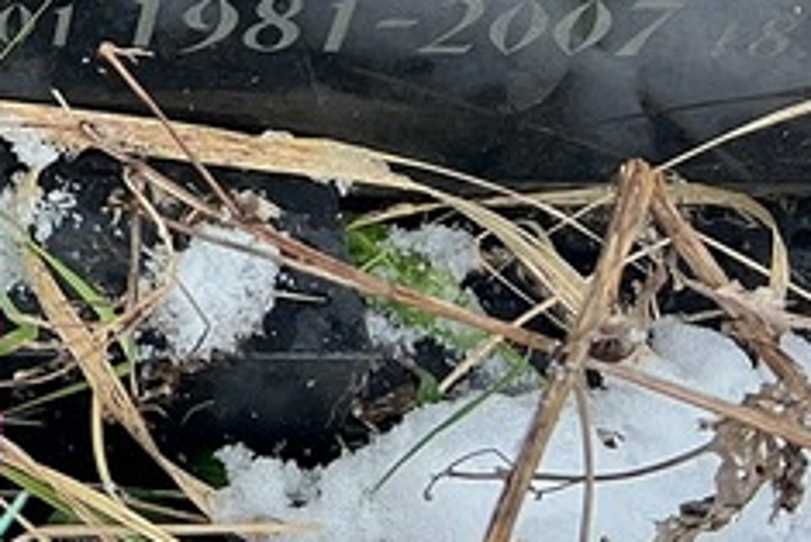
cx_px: -259
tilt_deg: -42.3
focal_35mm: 92
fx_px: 2074
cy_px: -342
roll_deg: +1.9
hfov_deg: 20.2
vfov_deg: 13.7
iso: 125
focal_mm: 5.7
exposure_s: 1/60
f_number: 1.5
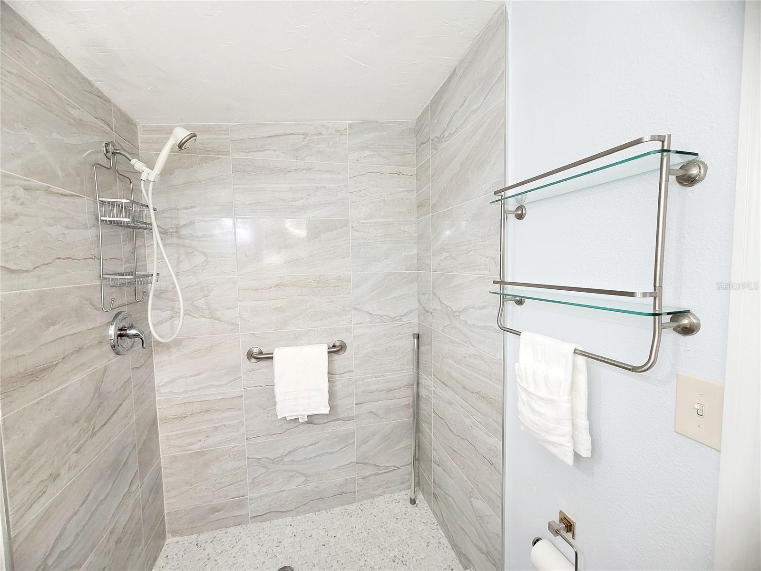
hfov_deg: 106.2
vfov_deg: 89.9
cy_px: 286
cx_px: 380
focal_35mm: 13
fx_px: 286
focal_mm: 2.2
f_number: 2.2
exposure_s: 1/60.2
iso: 200
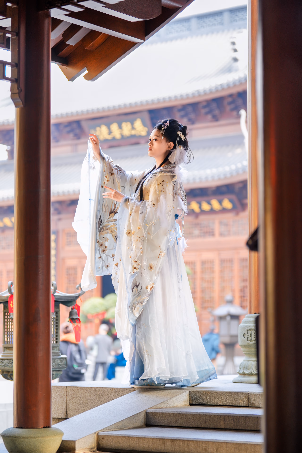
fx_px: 1145
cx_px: 151
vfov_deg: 22.4
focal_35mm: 91
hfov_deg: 15.0
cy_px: 226
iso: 320
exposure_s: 1/160
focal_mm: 91
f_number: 2.8
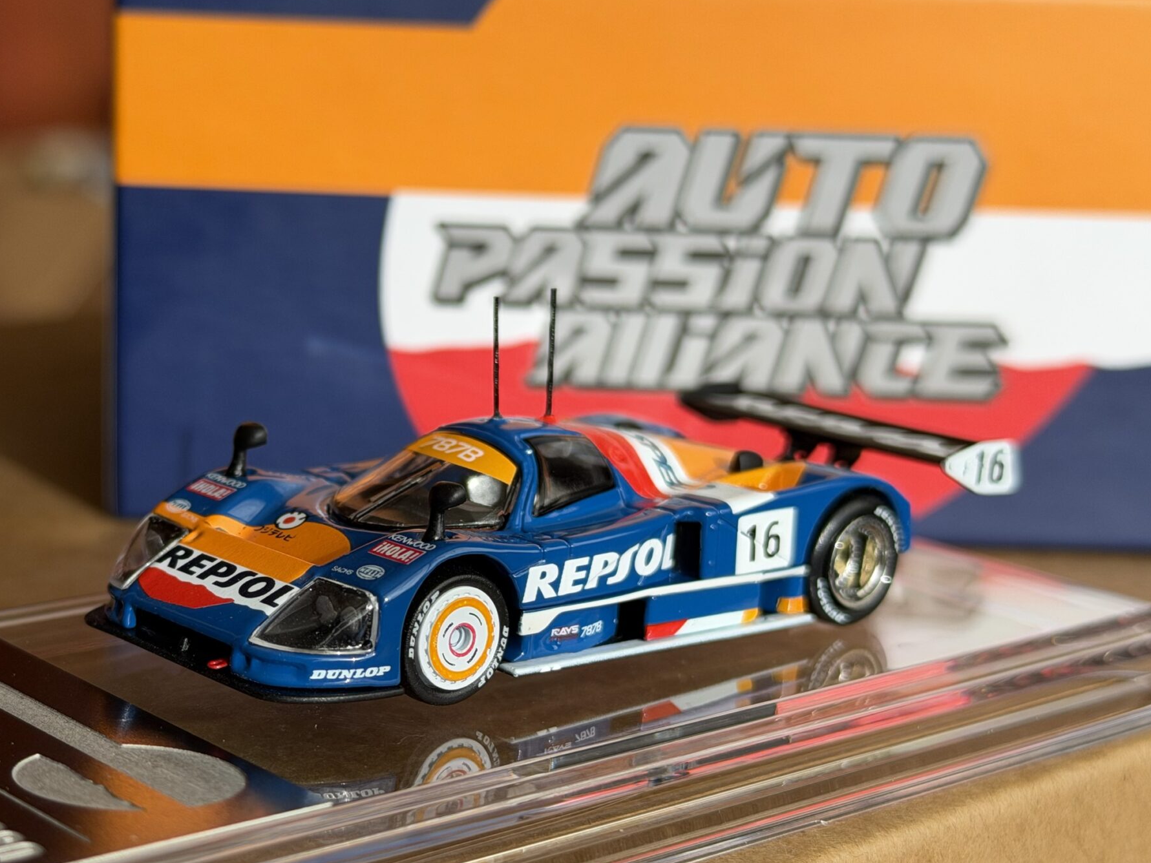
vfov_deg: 21.3
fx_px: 2294
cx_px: 399
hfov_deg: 28.0
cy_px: 528
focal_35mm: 69
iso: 50
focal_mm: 6.76
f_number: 1.78
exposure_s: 1/161
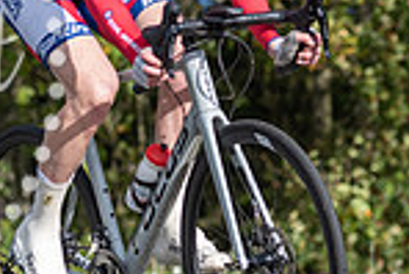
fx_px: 4014
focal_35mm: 353
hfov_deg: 5.8
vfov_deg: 3.9
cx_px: 235
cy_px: -79
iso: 160
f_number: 2.8
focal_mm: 90
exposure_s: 1/2000
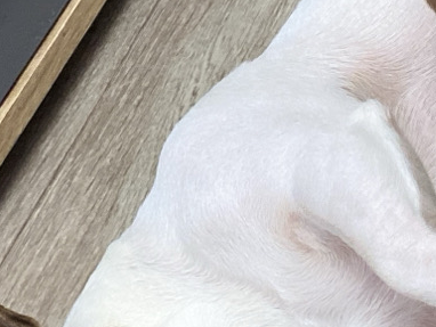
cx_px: 842
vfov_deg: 10.9
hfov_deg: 12.8
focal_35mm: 136
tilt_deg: -47.2
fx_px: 1714
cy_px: 205
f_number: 1.8
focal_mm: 4.25
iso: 500
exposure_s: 1/60
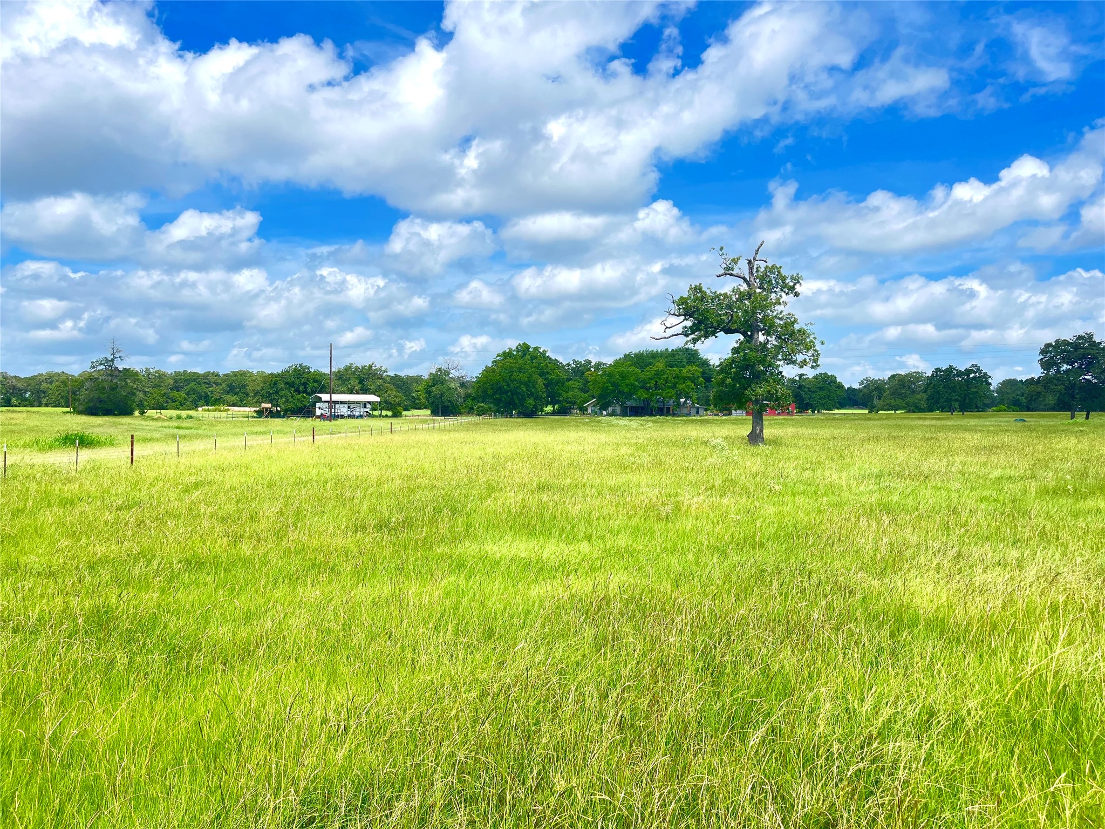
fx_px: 830
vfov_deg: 53.1
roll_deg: -0.6
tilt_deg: +0.1
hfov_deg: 67.3
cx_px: 552
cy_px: 414
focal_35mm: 26
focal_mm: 5.1
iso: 50
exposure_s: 1/1389
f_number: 1.6
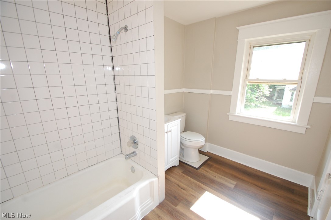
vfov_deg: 77.2
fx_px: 138
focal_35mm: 15
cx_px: 166
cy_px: 110
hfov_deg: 100.5
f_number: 5.6
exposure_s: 1/100
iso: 800
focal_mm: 10
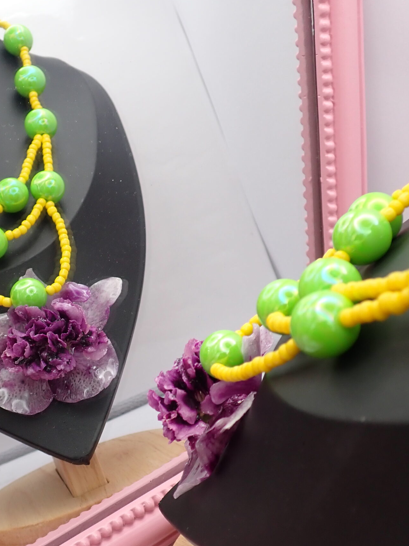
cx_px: 114
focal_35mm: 48
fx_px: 756
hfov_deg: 29.9
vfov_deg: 39.3
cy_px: 357
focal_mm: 5.79
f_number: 2.4
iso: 160
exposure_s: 1/125
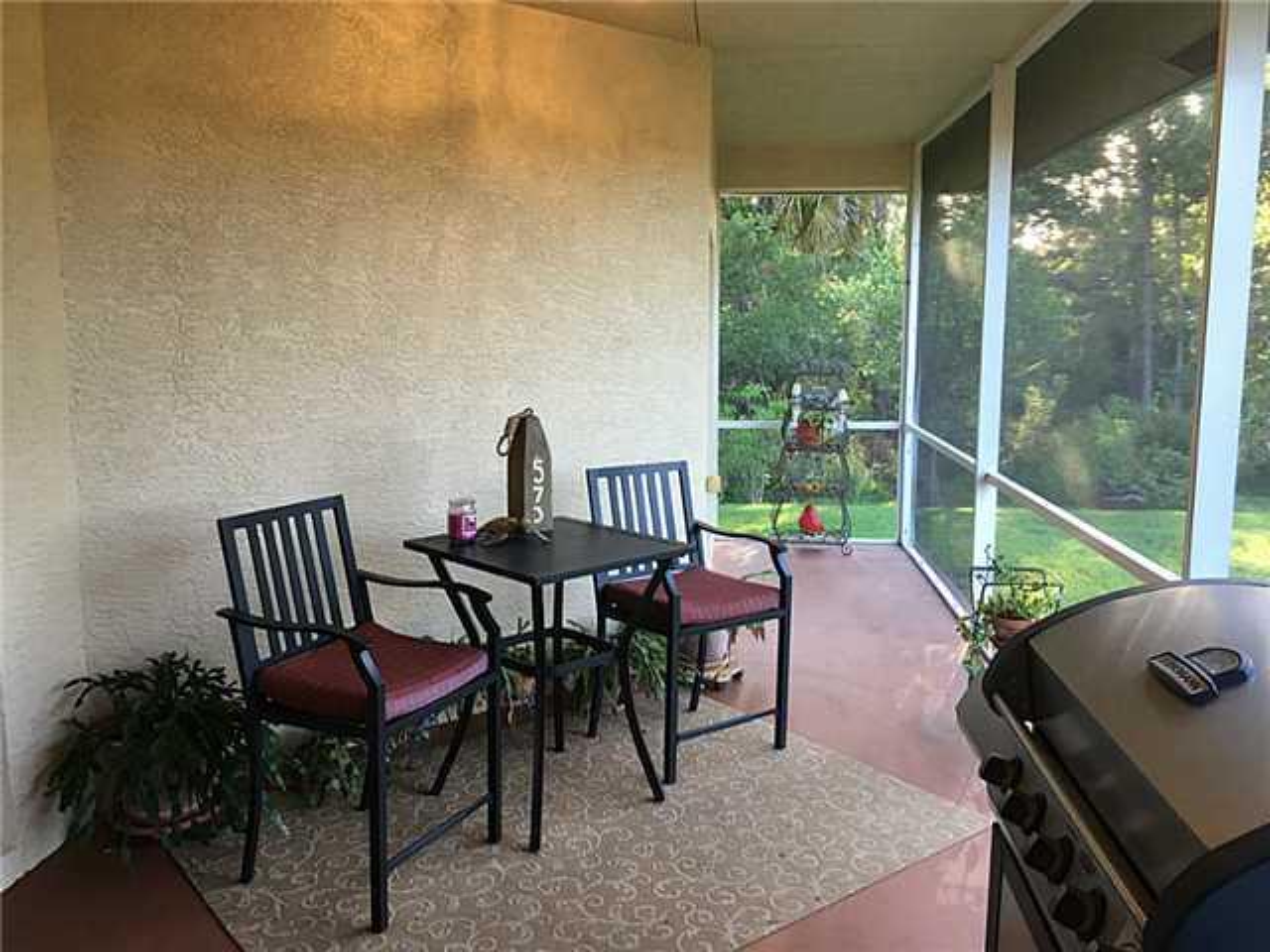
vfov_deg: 48.2
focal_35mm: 29
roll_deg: +0.1
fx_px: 1064
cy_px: 476
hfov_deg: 61.7
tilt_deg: -7.8
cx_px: 635
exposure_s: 1/15
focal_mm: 4.15
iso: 25
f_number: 2.2
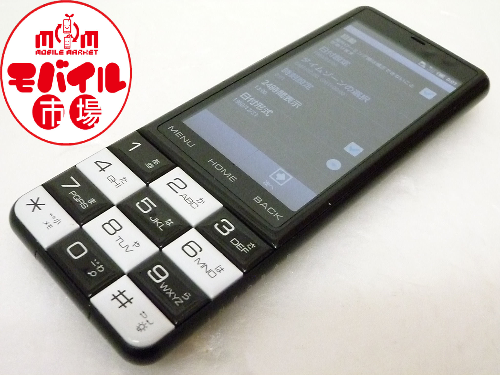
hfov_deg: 43.9
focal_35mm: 43
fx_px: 621
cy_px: 188
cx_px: 250
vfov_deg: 33.6
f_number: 3.7
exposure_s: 1/60
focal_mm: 7.7
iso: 1600
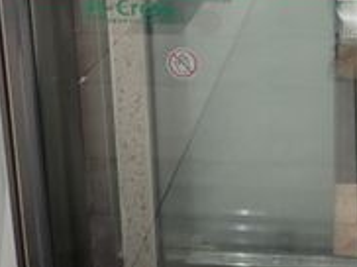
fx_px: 639
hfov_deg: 30.4
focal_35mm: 62
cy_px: -63
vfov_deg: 21.7
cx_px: 290
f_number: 2
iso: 200
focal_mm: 4.5
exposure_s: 1/30
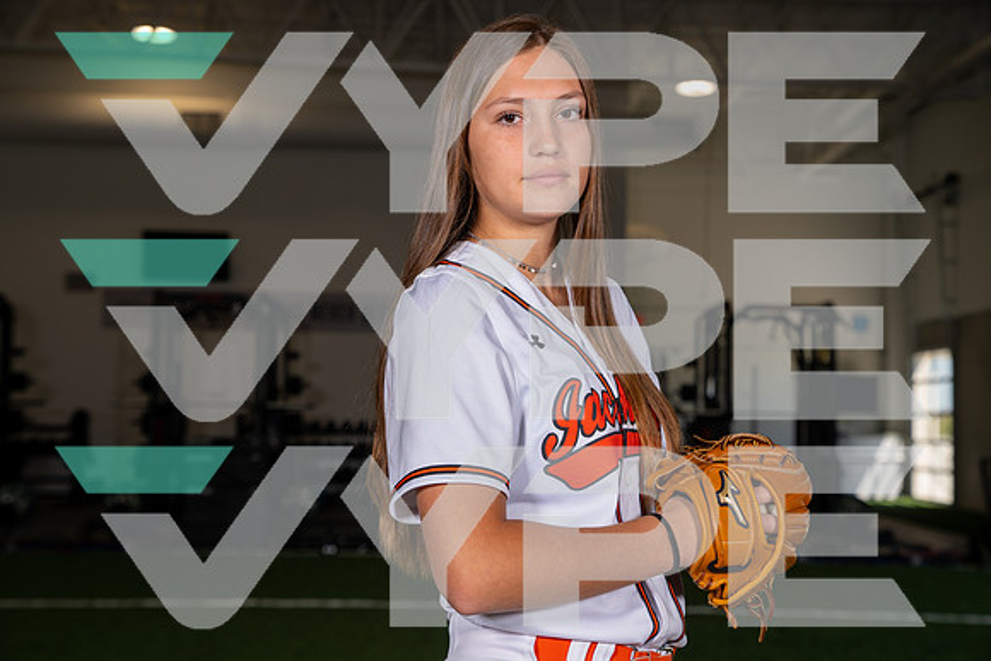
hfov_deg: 29.6
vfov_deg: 20.0
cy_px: 330
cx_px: 496
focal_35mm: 68
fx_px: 1872
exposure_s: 1/200
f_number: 5.6
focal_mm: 68
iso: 200
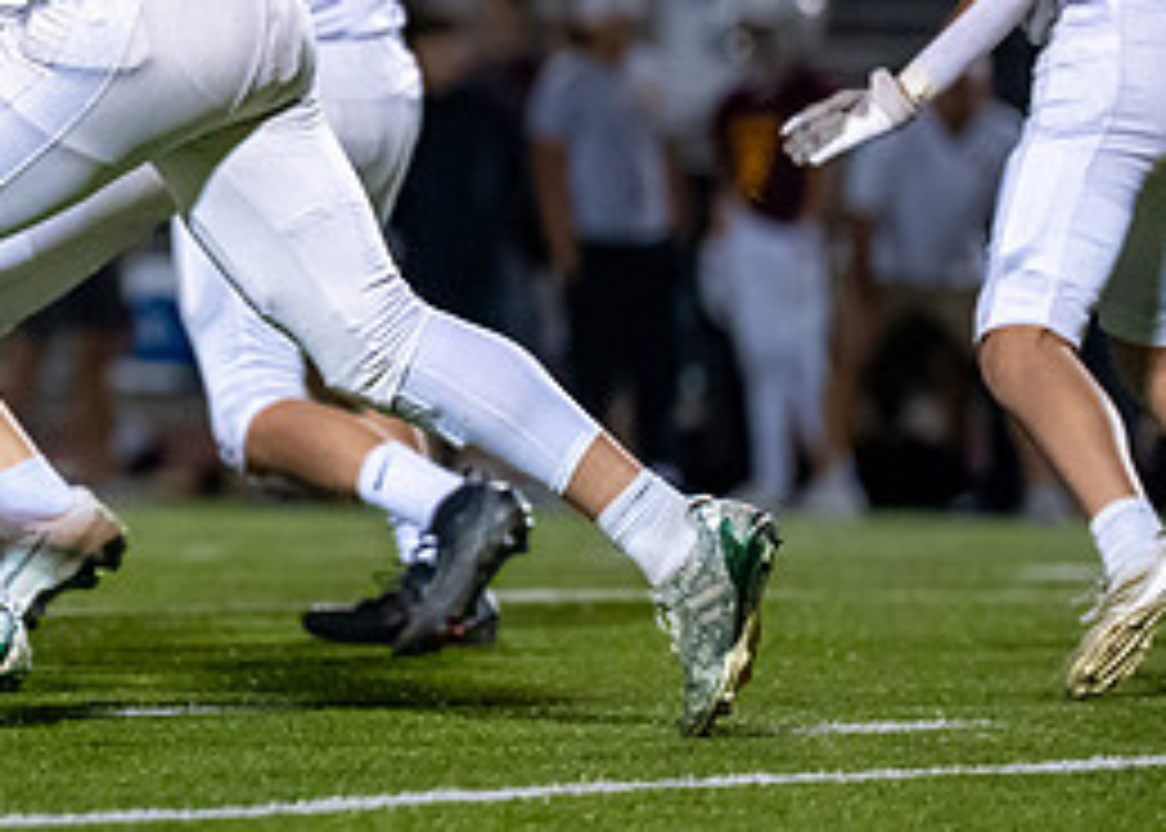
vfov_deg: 2.4
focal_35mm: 591
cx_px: -17
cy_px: 24
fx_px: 19571
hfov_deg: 3.4
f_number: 2.8
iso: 4000
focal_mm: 197
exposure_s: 1/1250
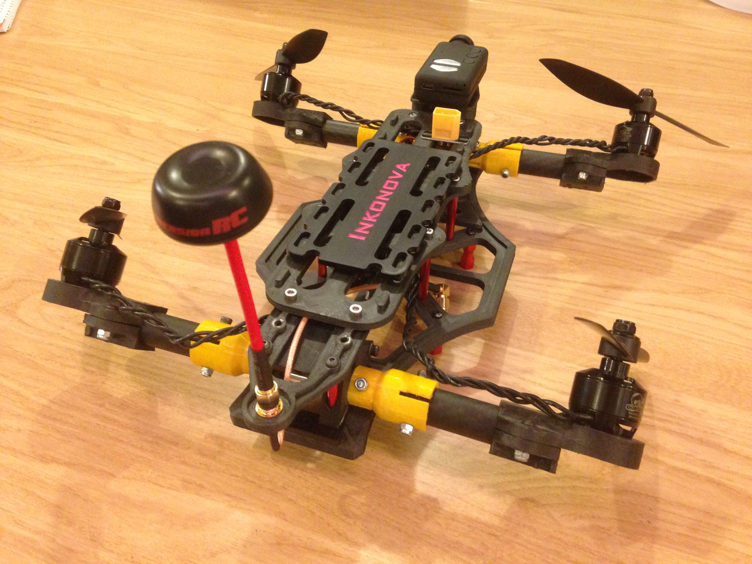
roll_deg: -0.3
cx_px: 376
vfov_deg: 42.9
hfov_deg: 55.4
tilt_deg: -40.7
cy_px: 282
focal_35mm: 33
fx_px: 717
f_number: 2.4
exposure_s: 1/17
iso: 400
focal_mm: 4.12
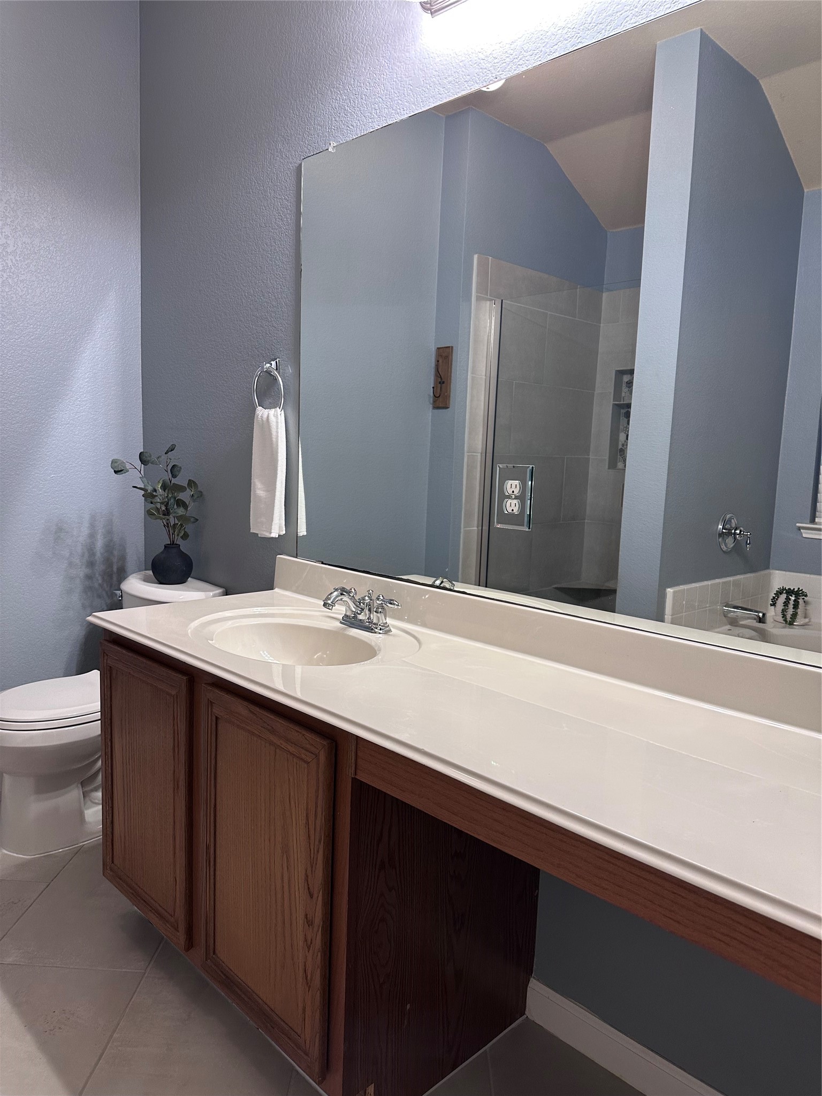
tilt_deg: -3.3
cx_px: 411
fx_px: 760
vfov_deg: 71.6
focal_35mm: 24
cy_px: 548
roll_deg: -2.7
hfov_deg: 56.8
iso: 160
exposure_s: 1/60
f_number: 1.78
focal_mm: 6.86
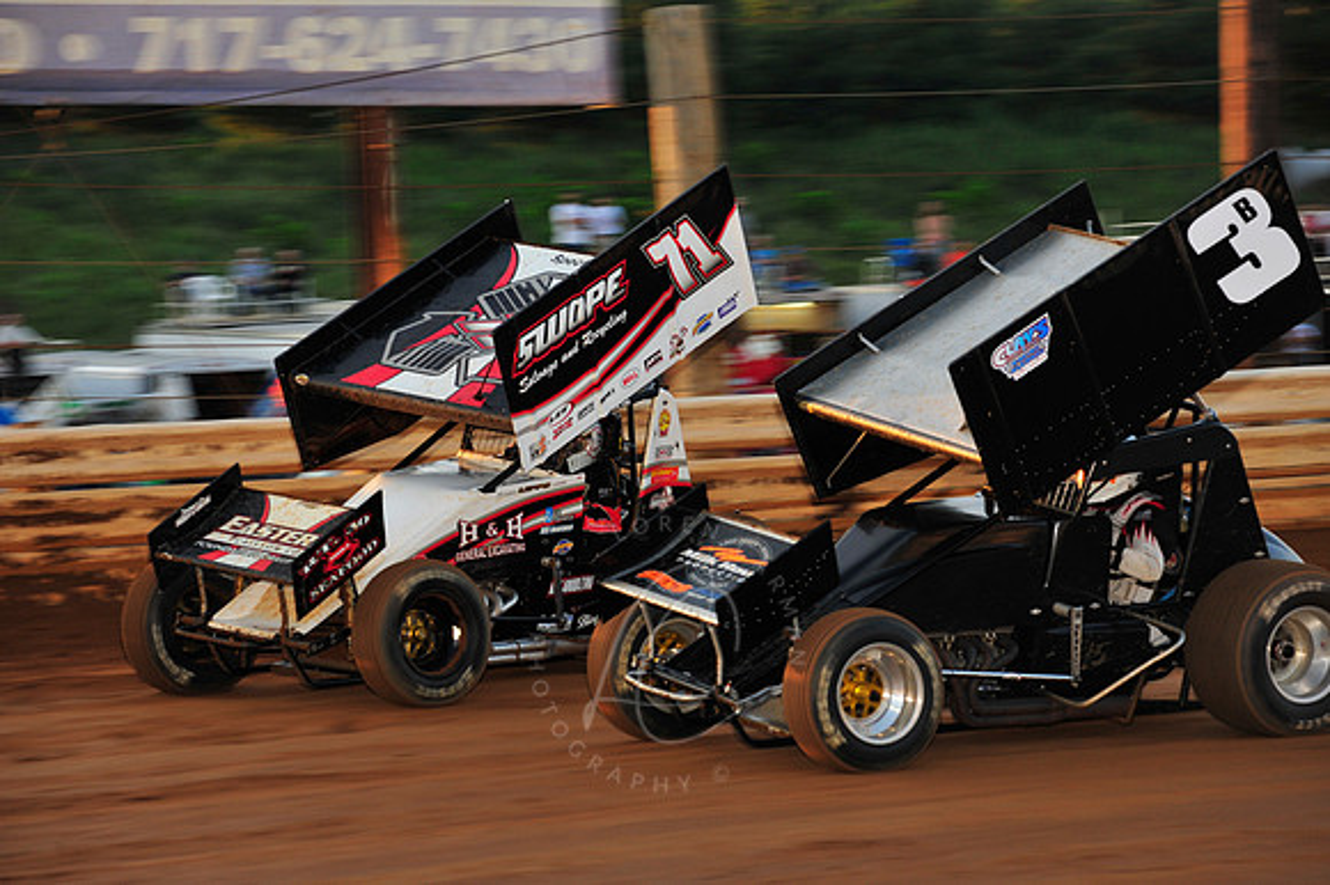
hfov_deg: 13.3
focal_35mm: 155
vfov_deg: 8.8
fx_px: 5723
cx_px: 665
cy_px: 442
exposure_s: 1/320
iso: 800
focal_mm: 155
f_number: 7.1
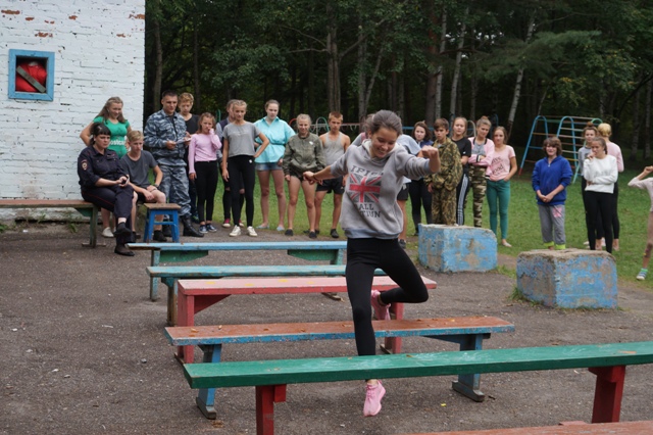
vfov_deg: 23.8
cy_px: 218
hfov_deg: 35.1
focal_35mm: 57
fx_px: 1033
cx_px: 326
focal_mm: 38
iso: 250
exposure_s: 1/500
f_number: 5.6
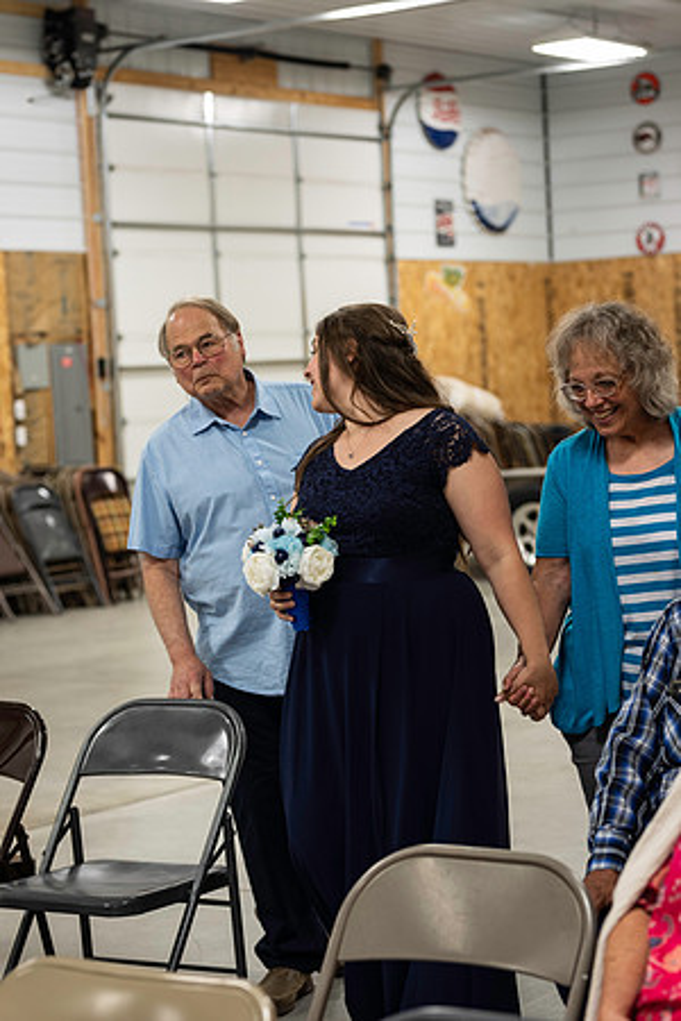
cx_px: 340
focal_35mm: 85
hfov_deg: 16.1
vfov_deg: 23.9
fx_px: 2412
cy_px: 510
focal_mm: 85
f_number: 3.5
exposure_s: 1/160
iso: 640
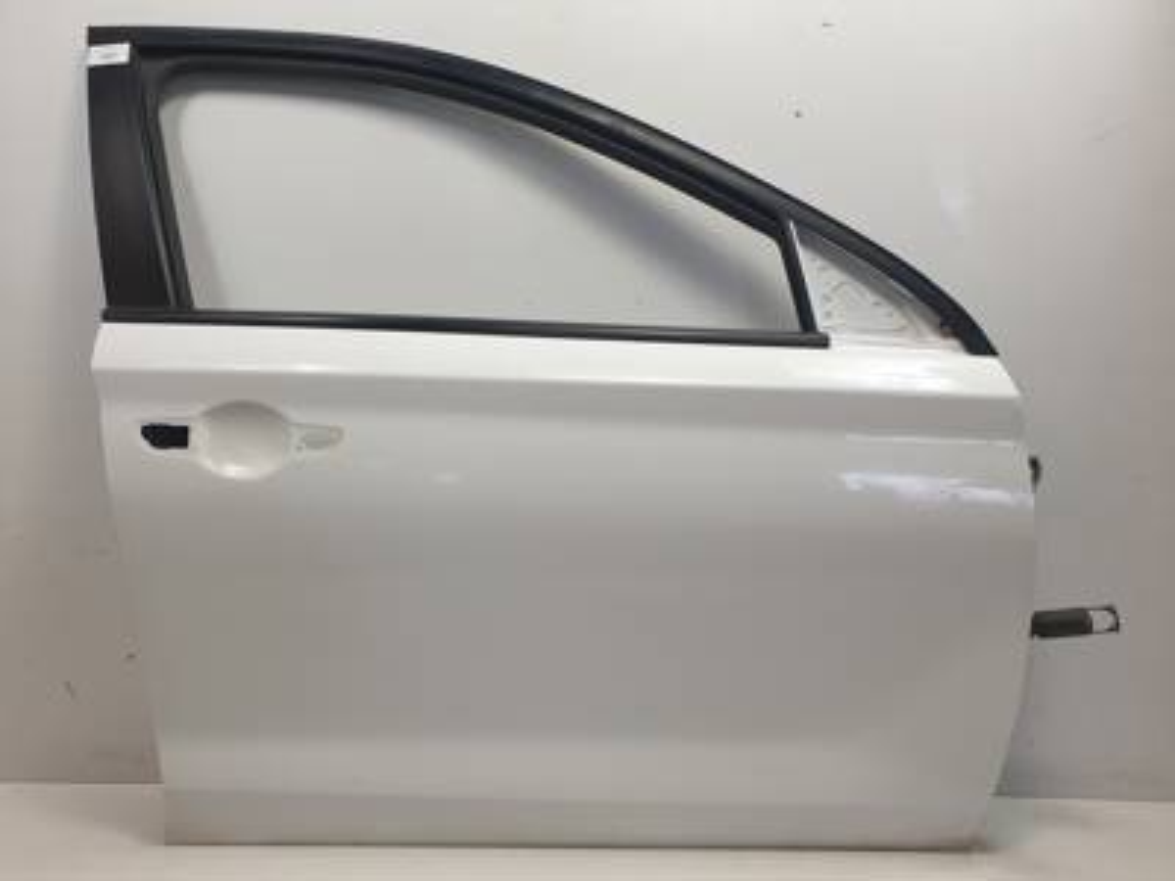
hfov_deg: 67.3
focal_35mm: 26
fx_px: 883
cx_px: 588
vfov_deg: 53.1
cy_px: 440
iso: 50
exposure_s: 1/100
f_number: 2.4
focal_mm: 4.3
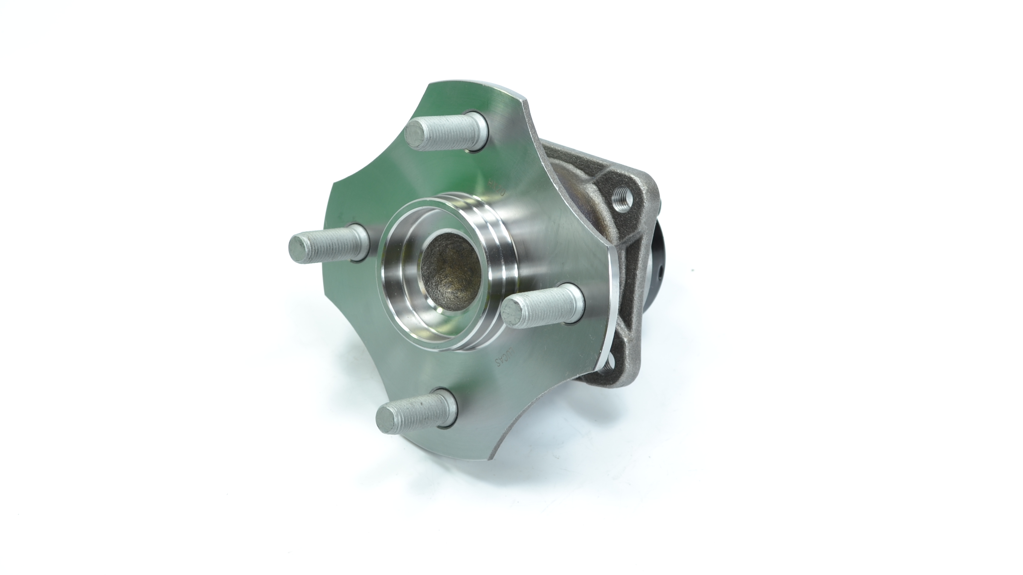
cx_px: 512
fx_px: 1980
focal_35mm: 73
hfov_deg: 29.0
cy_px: 263
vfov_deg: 16.5
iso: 100
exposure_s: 1/25
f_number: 7.1
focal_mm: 46
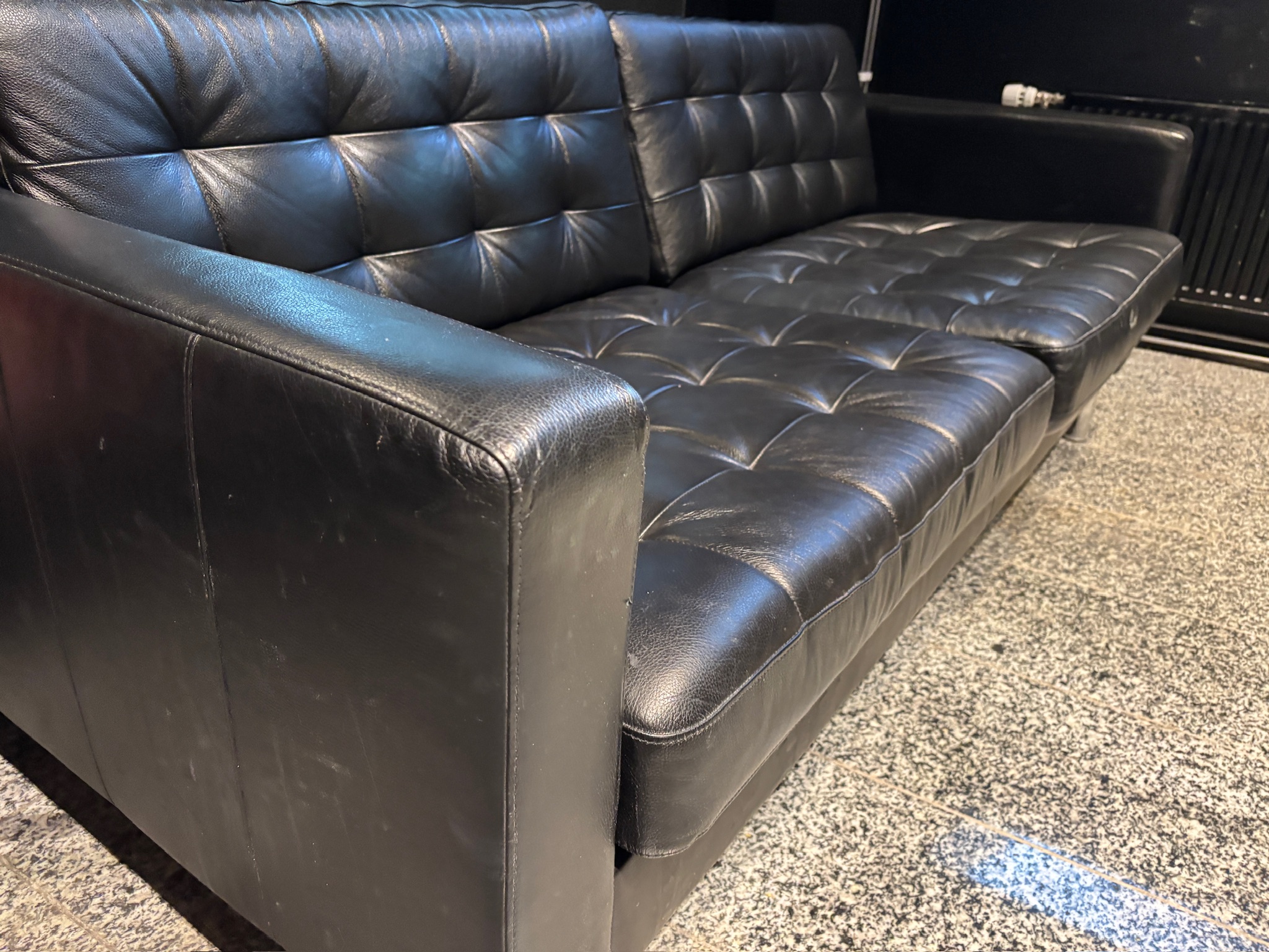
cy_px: 476
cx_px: 634
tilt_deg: -26.4
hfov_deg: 67.3
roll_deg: -4.1
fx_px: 953
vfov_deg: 53.1
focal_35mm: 26
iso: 640
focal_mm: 5.96
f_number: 1.6
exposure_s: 1/35
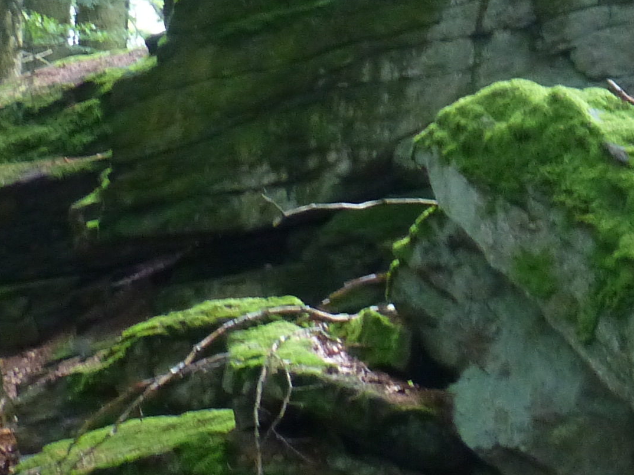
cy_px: 104
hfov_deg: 10.9
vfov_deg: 8.4
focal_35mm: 177
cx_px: 809
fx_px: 3241
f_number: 4.1
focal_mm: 7.9
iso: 400
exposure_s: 1/40
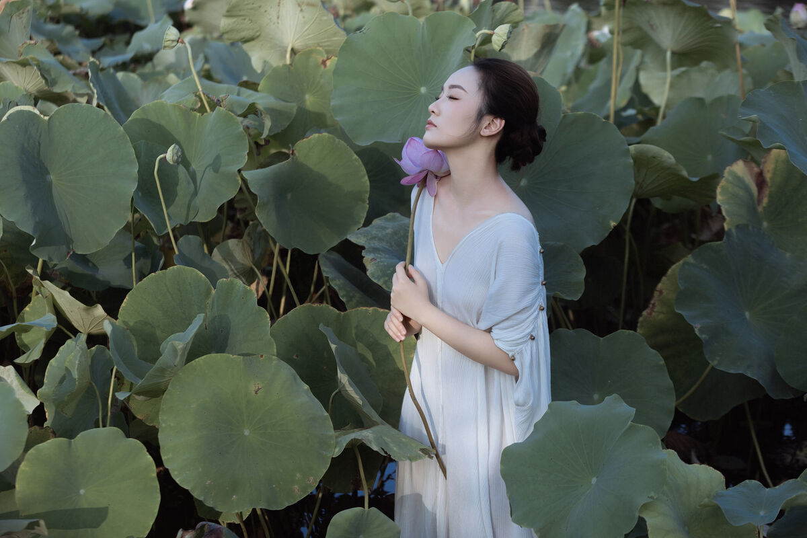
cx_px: 404
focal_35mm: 75
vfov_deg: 18.2
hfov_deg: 27.0
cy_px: 269
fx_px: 1681
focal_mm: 75
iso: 100
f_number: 4
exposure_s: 1/400
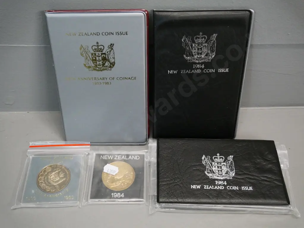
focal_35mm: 36
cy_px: 114
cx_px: 152
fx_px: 316
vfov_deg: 39.7
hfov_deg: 51.4
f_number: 5
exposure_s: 1/100
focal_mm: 18
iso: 3200
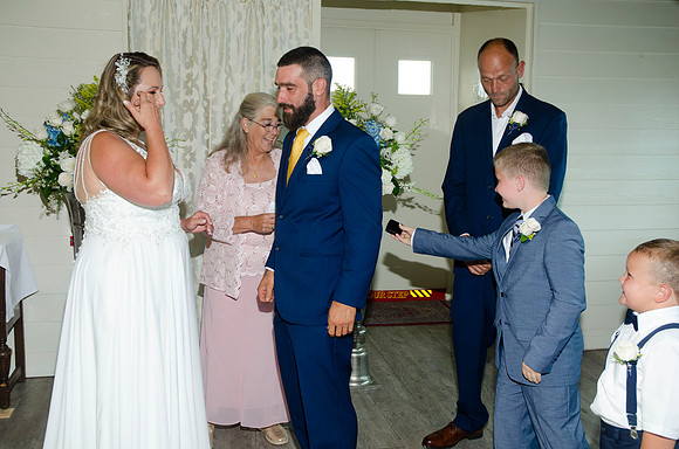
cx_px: 340
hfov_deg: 48.0
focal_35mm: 40
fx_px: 762
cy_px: 224
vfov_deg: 32.9
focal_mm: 27
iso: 400
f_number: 5.6
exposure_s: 1/125
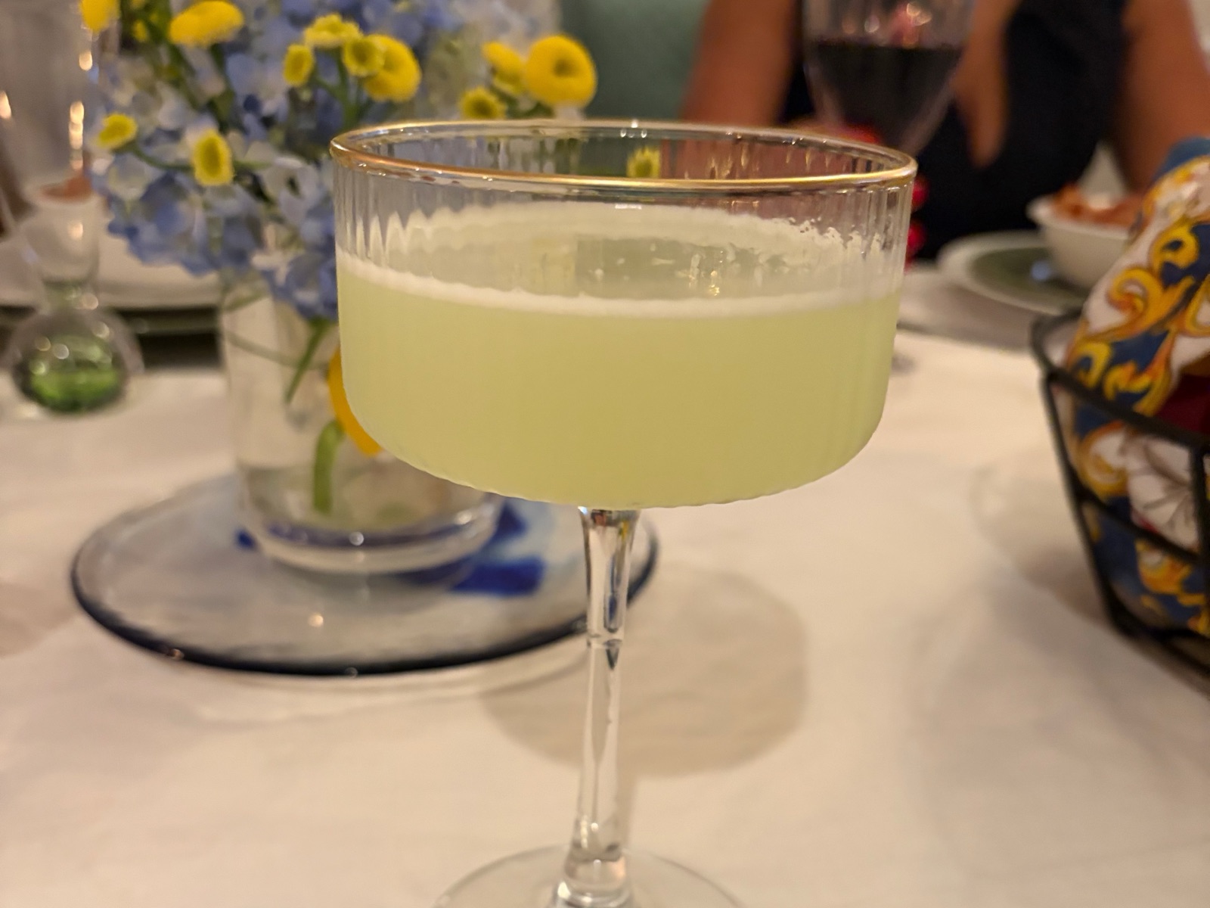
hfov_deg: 67.3
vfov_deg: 53.1
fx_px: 909
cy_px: 454
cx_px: 605
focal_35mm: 26
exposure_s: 1/40
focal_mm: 5.96
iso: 500
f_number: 1.6
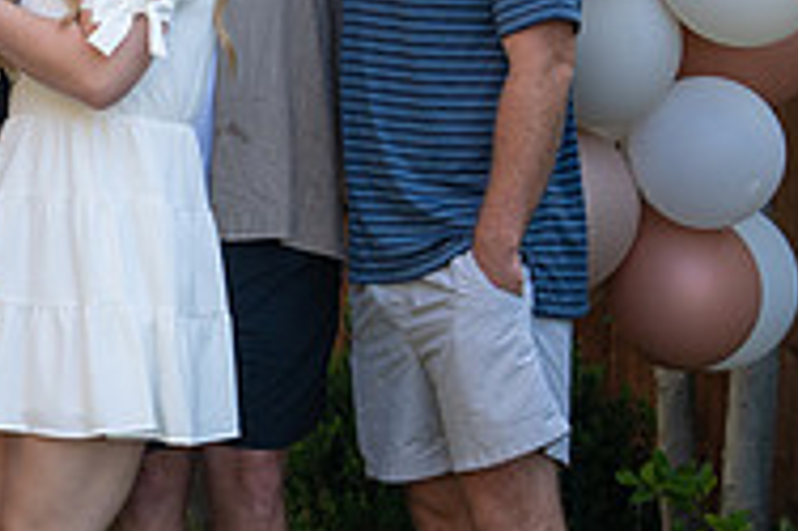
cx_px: -21
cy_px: 142
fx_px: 4784
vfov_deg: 6.3
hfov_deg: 9.5
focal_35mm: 216
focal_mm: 70
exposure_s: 1/320
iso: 200
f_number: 3.5
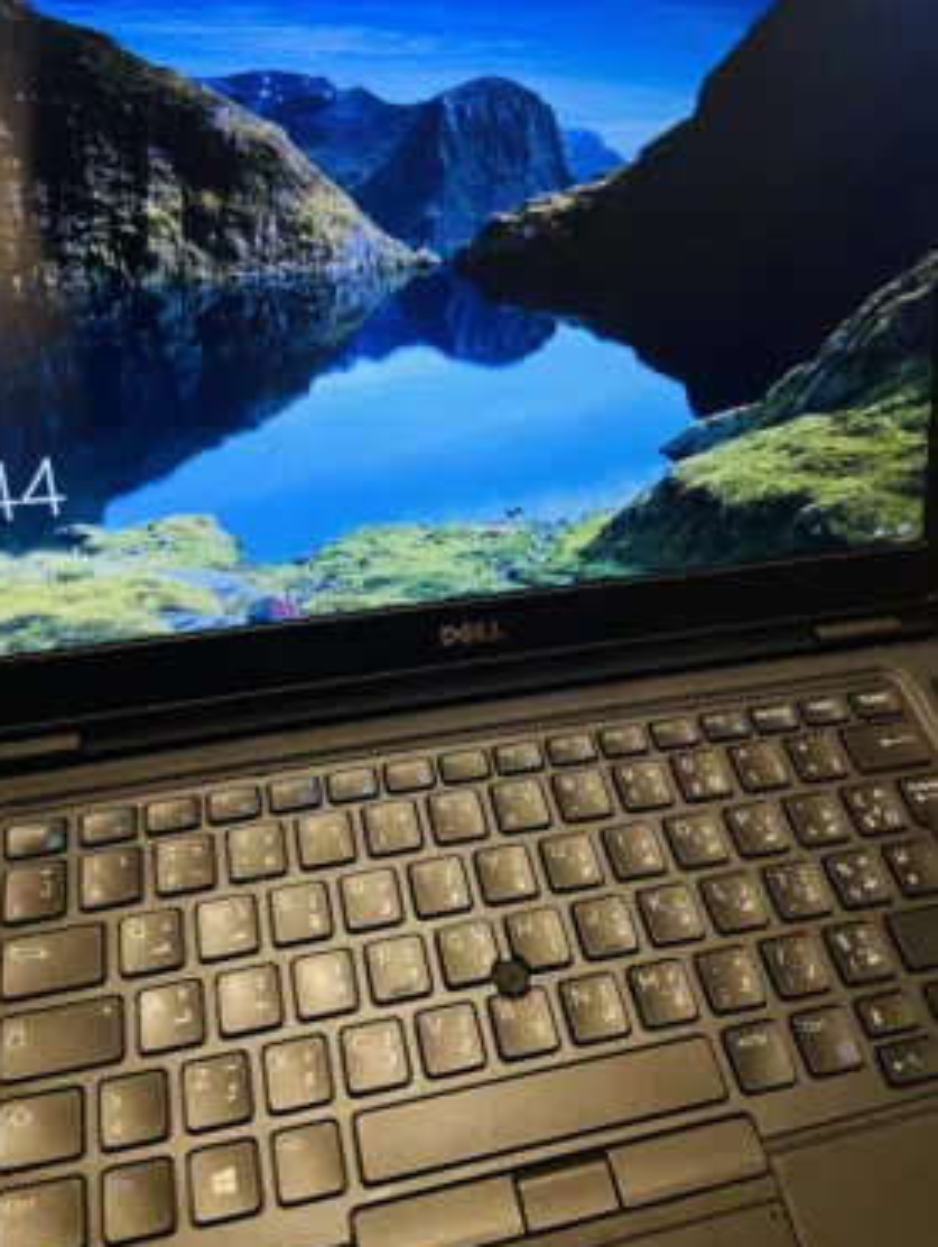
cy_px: 588
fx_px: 1010
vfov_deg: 63.3
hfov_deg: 49.8
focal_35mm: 28
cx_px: 437
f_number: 1.8
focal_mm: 4.25
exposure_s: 1/50
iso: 400
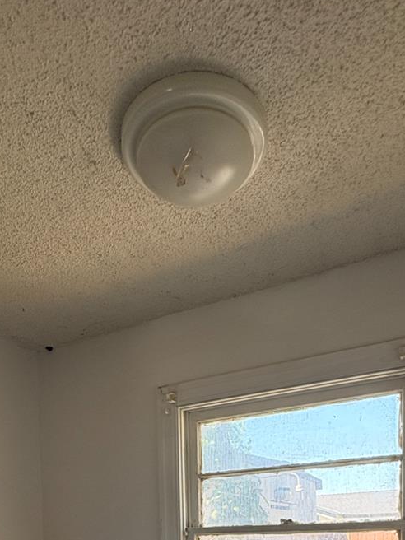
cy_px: 570
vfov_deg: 45.3
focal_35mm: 32
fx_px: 499
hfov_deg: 44.1
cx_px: 191
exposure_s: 1/187
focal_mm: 2.22
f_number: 2.2
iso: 64
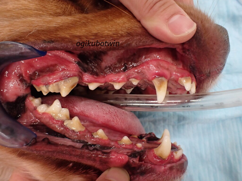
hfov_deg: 60.0
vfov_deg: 46.8
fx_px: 210
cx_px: 121
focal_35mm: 30
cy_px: 90
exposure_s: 1/125
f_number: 2.3
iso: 500
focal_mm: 5.4
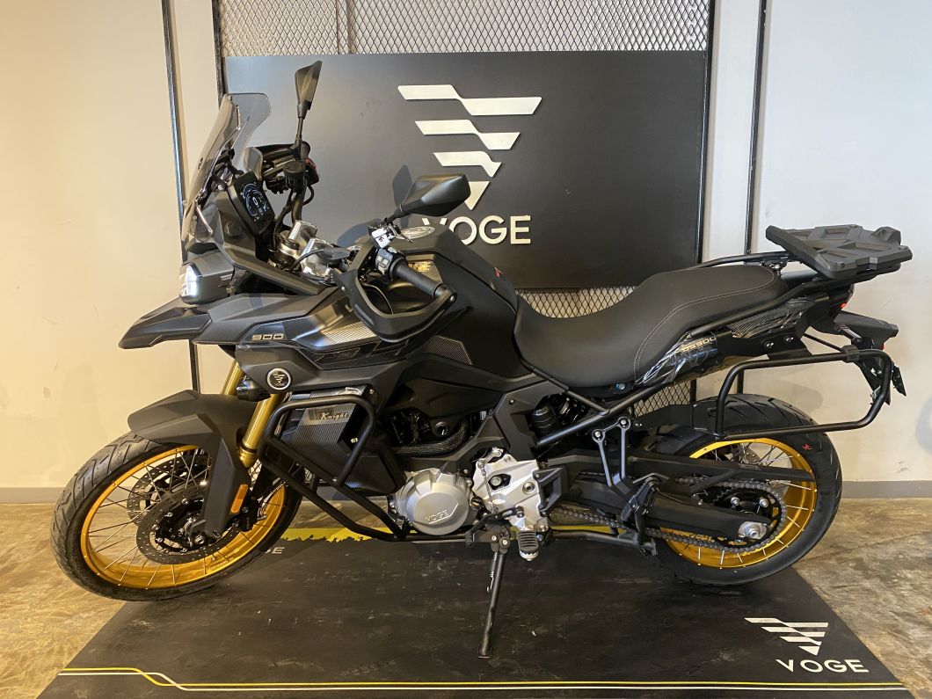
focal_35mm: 26
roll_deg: +0.5
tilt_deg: -10.9
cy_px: 350
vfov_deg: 53.1
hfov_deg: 67.3
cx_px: 466
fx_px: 700
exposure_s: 1/50
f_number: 1.8
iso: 500
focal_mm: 4.25
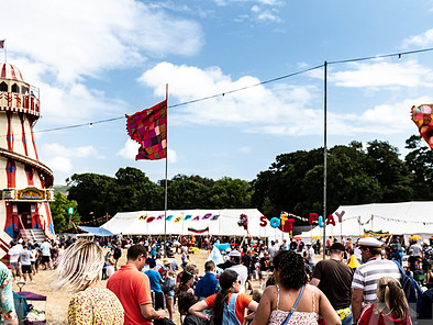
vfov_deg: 36.6
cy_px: 206
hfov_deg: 47.8
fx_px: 488
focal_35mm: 39
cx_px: 214
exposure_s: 1/4000
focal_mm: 26
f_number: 4
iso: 160
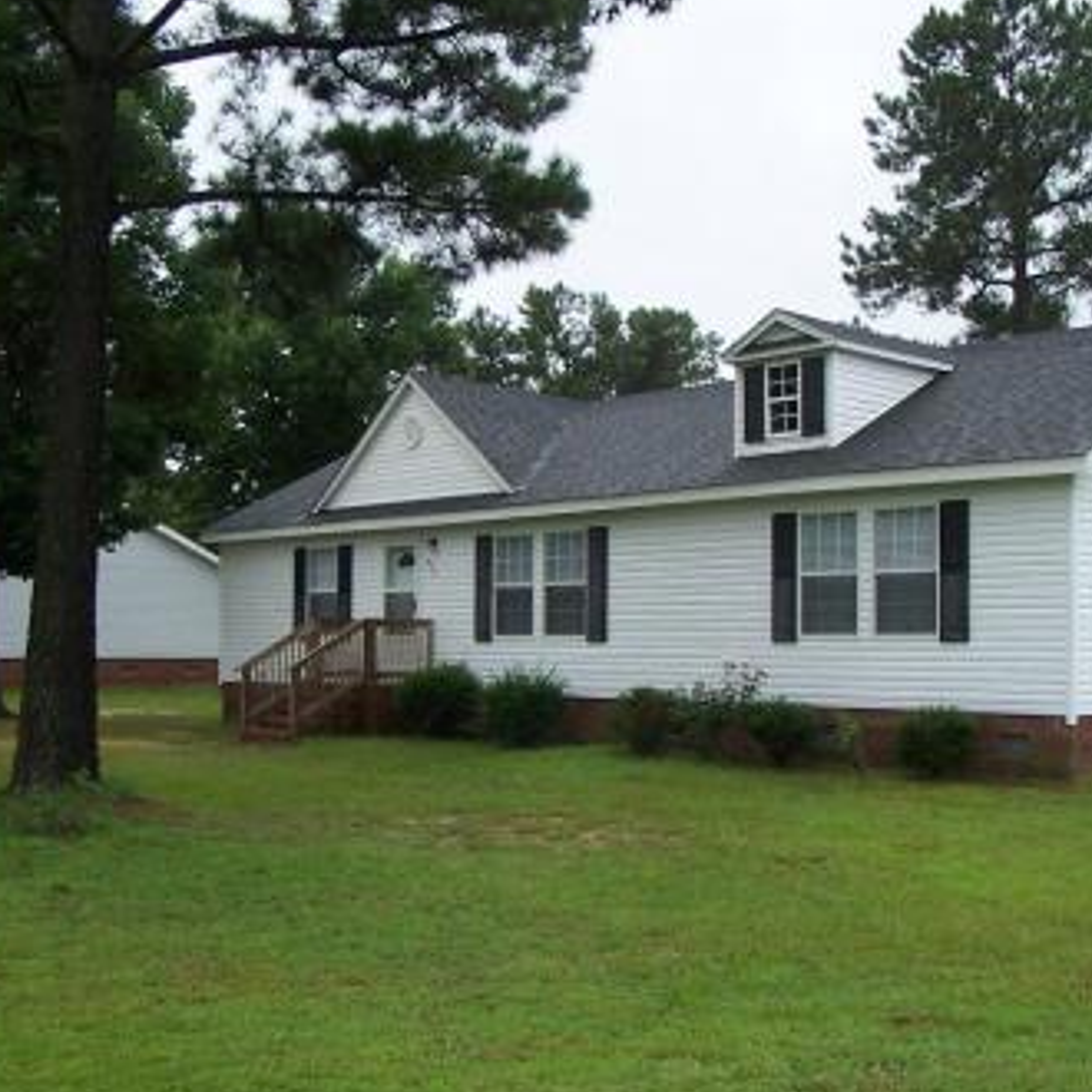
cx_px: 649
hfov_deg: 29.0
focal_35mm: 59
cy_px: 563
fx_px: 2106
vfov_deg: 29.1
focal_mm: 6.3
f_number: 2.8
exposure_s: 1/250
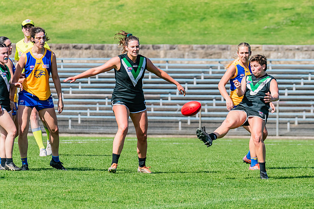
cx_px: 248
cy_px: 111
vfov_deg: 2.8
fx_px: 4318
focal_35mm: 495
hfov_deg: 4.2
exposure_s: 1/1600
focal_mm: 310
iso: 800
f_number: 10
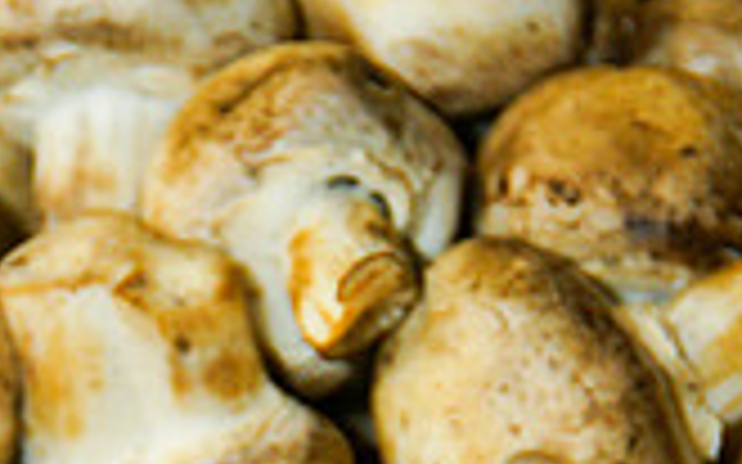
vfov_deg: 2.6
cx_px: 139
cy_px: 784
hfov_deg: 4.2
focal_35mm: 499
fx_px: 10087
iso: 800
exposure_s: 1/100
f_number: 5.6
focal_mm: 120
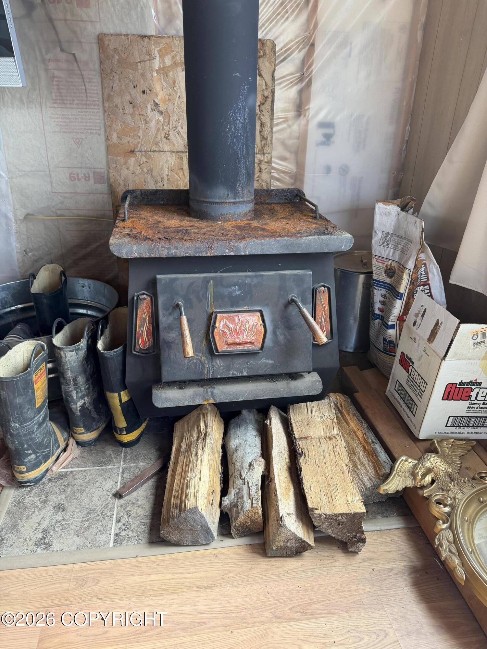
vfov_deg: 71.6
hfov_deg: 56.8
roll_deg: -2.2
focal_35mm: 24
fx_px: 450
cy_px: 324
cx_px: 244
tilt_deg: -25.4
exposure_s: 1/121
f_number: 1.78
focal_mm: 6.76
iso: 200
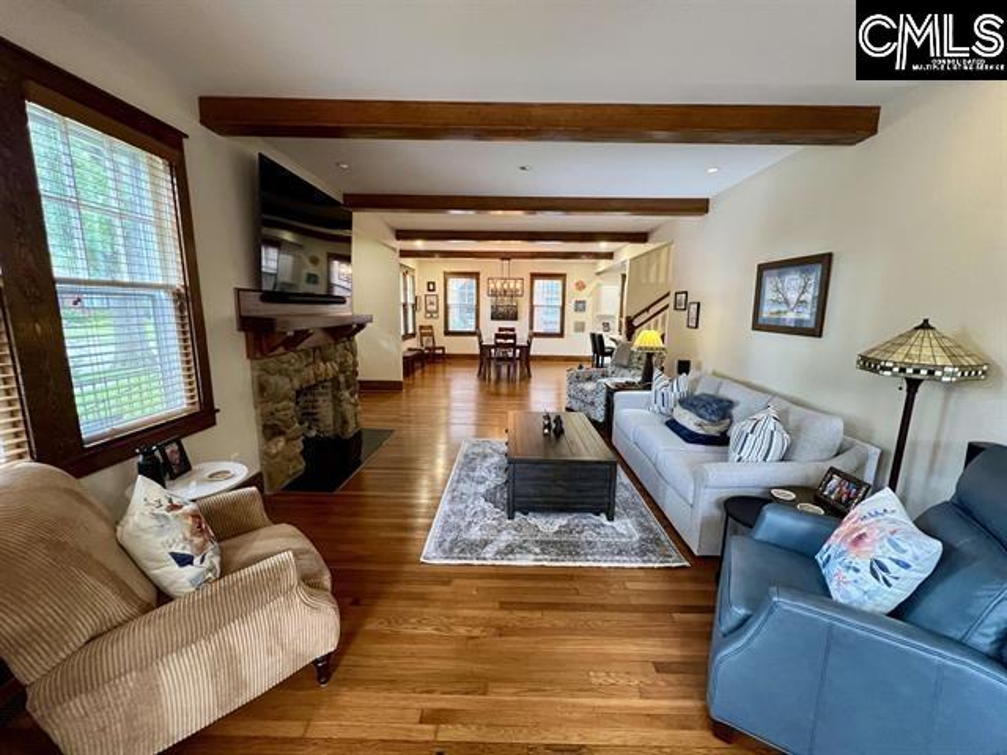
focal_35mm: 13
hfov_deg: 106.2
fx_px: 378
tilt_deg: -9.8
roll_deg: -1.0
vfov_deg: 89.9
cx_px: 504
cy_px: 378
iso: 320
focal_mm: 1.57
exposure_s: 1/60
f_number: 1.8
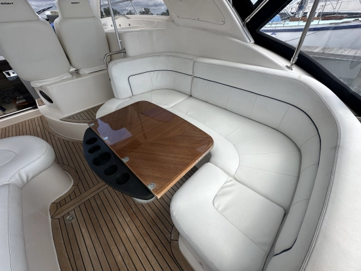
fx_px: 146
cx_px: 180
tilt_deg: -38.0
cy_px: 136
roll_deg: +3.4
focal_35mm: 14
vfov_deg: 85.7
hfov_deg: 102.0
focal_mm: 2.22
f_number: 2.2
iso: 50
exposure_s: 1/1195
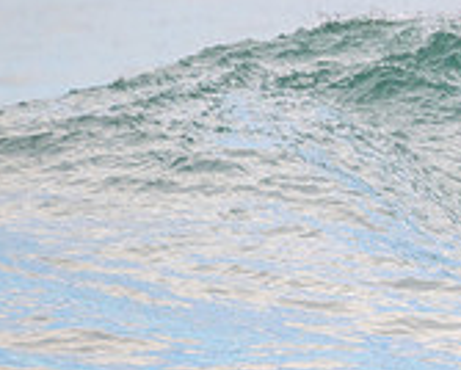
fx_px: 35625
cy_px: 104
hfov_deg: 0.7
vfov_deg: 0.6
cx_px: 795
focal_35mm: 2608
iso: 1600
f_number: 11
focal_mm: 800
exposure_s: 1/320
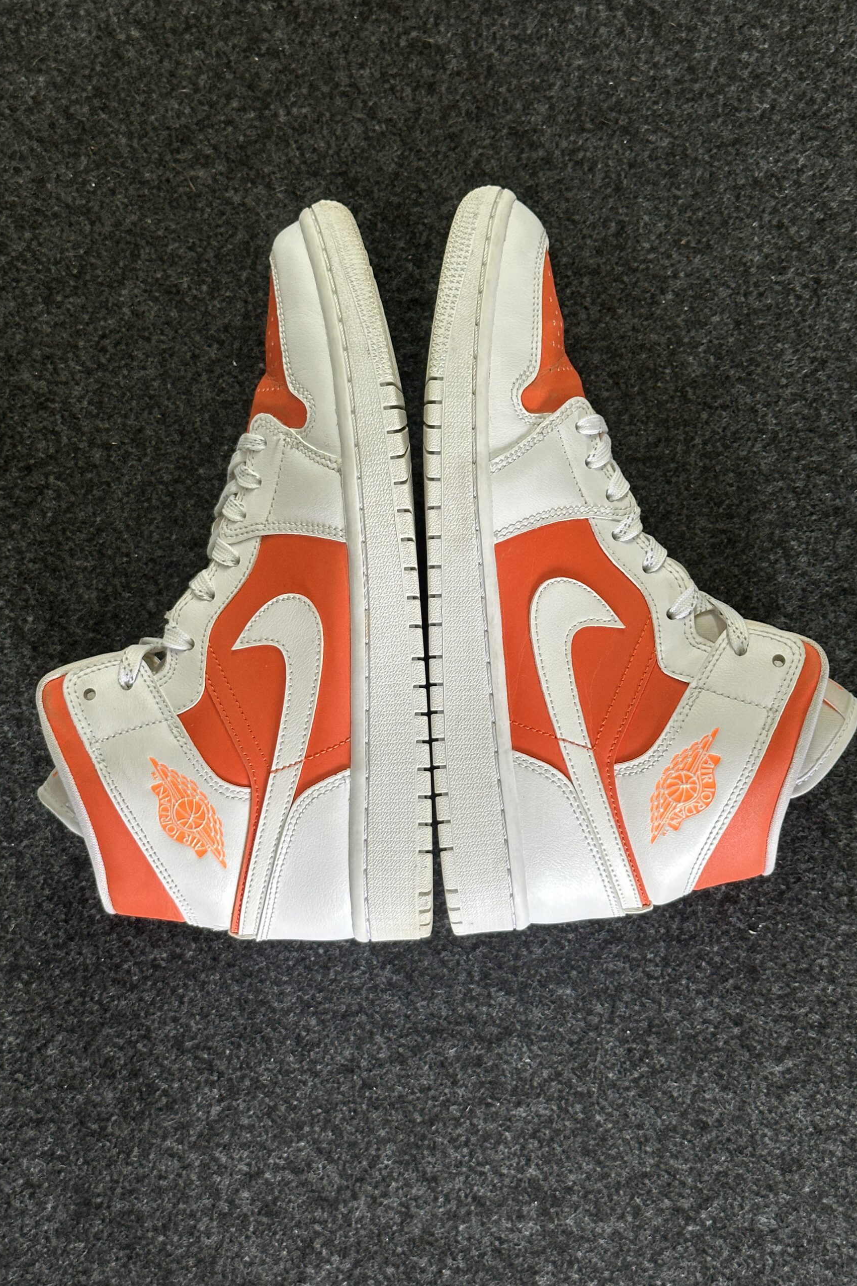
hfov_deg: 27.0
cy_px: 643
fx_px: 1785
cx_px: 436
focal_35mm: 50
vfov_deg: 39.6
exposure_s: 1/50
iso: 80
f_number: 1.78
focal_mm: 6.86
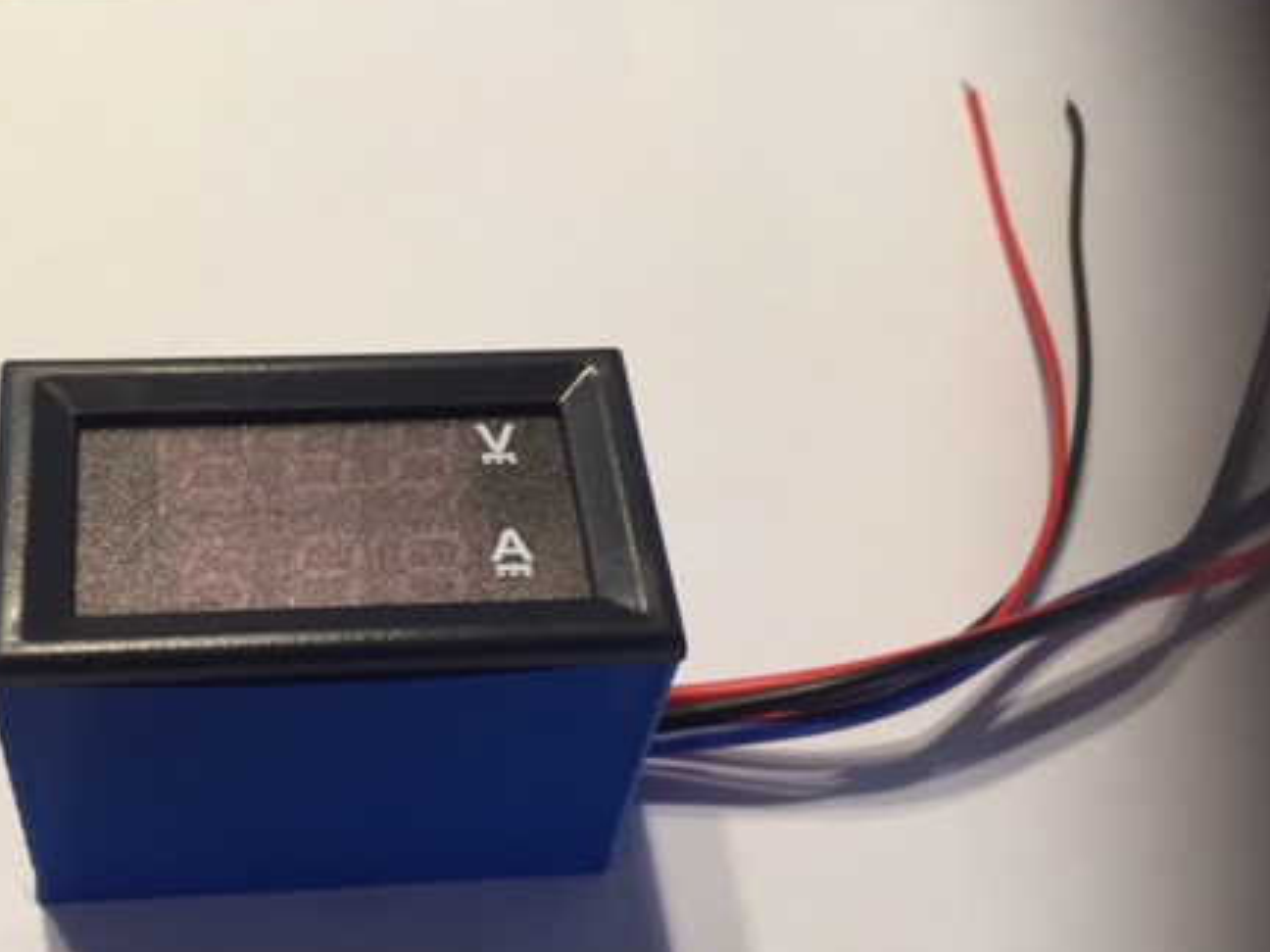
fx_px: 1578
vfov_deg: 33.2
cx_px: 388
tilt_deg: -54.5
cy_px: 664
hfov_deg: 43.0
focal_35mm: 43
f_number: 2.2
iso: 64
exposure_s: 1/30
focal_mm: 4.15
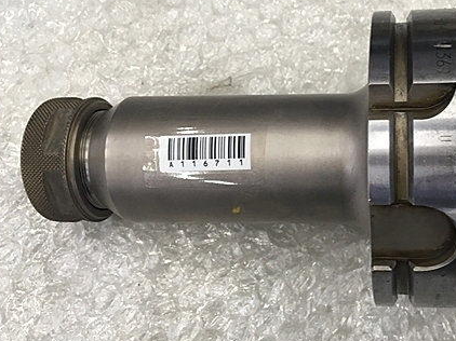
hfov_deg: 41.9
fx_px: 579
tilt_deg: -79.1
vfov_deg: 32.8
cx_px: 332
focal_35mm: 44
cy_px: 156
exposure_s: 1/30
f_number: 2.2
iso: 50
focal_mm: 4.15
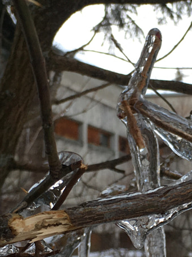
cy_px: 180
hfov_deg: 14.4
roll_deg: +0.9
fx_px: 755
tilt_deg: +2.8
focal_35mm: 102
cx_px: 163
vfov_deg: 19.2
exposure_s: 1/50
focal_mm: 4.15
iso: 25
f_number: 2.2
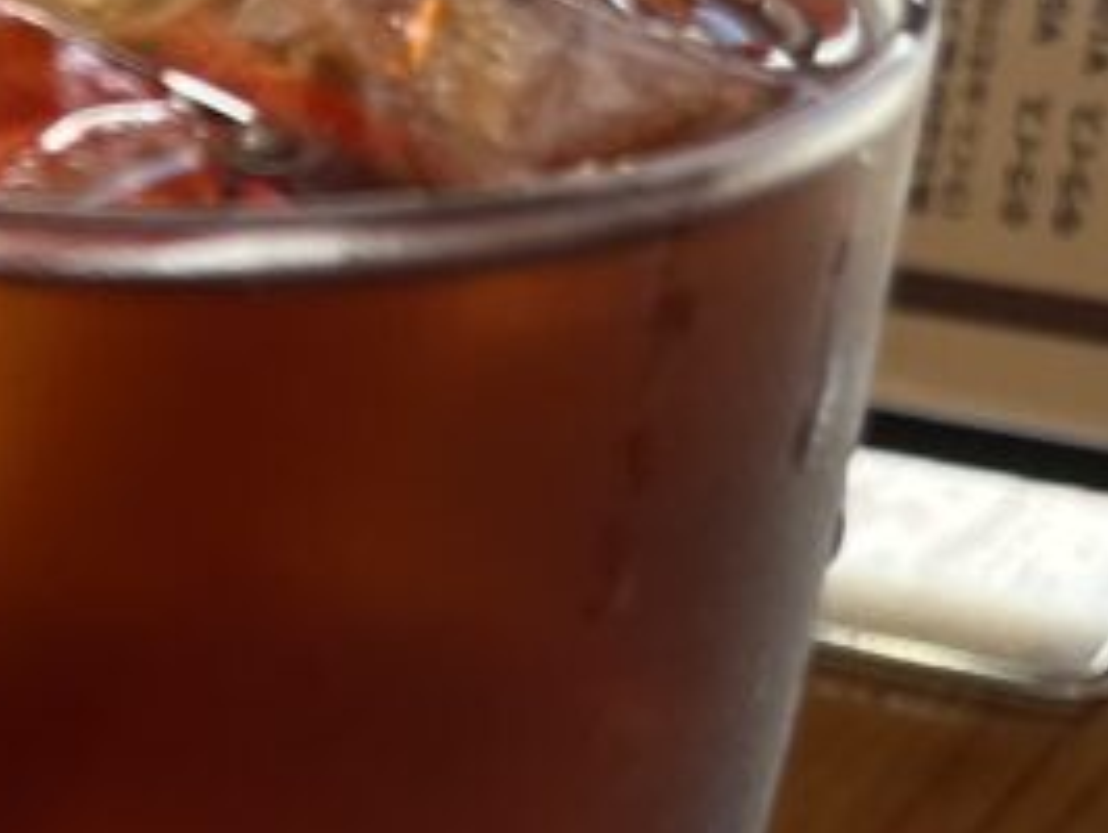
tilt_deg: -34.8
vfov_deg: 11.2
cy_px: 1374
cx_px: -325
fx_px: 4005
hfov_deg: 15.0
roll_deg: +0.9
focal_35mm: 125
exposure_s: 1/122
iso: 64
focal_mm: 5.1
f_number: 1.6
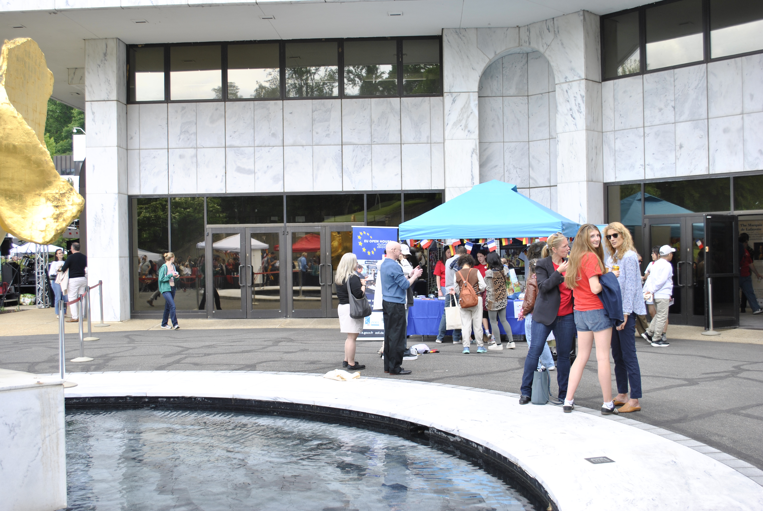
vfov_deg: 34.3
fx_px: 828
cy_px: 256
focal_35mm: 39
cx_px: 382
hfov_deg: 49.5
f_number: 5
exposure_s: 1/160
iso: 100
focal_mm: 26
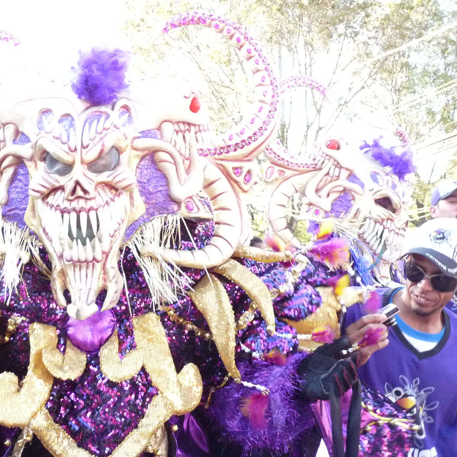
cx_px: 147
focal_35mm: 48
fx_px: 717
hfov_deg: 35.0
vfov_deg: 35.4
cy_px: 230
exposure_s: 1/200
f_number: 2.8
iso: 400
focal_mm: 4.9
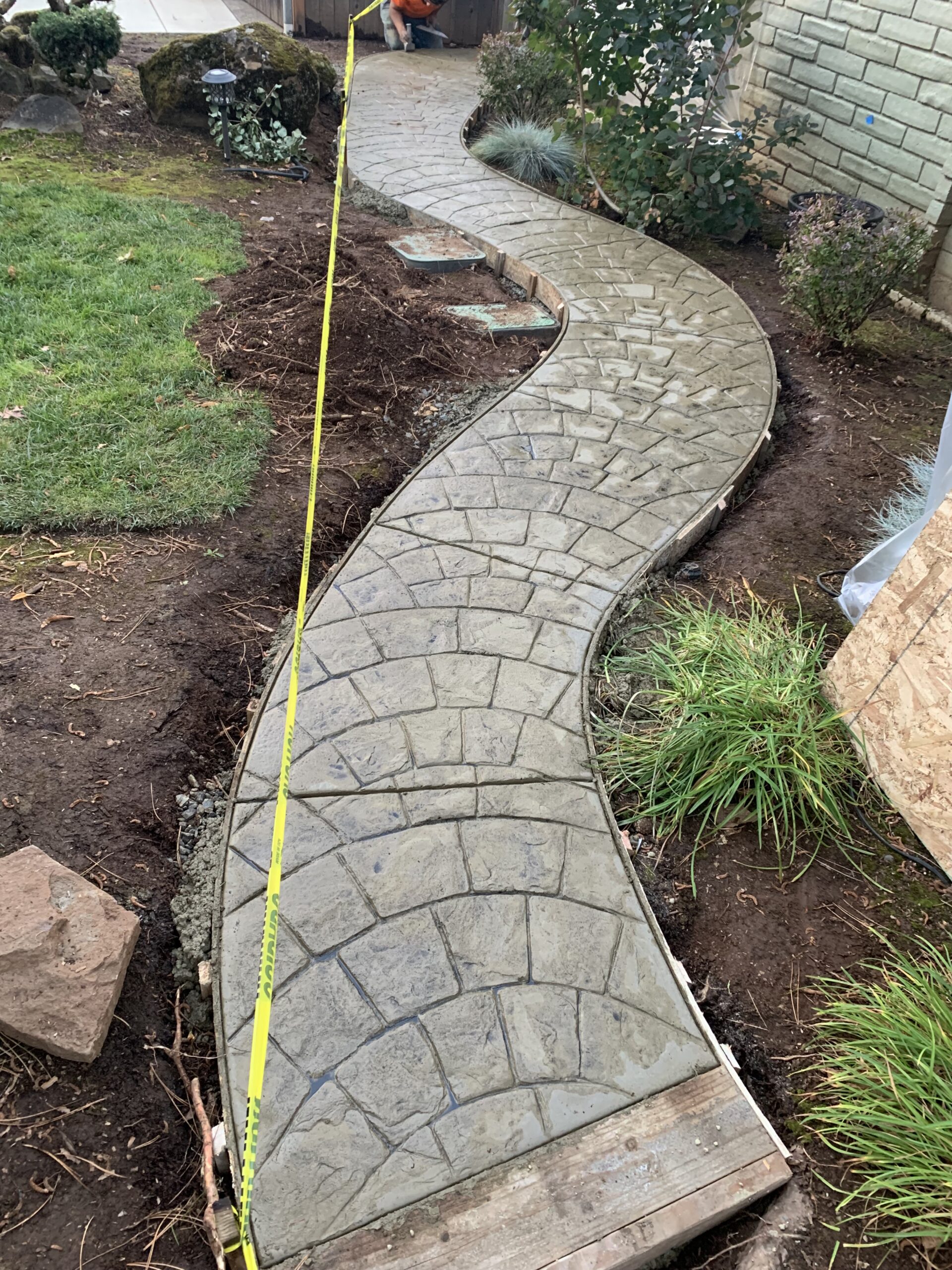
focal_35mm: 26
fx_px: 953
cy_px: 635
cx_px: 476
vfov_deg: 67.3
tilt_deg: -38.9
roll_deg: -4.7
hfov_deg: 53.1
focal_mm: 4.25
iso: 250
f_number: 1.8
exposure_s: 1/60
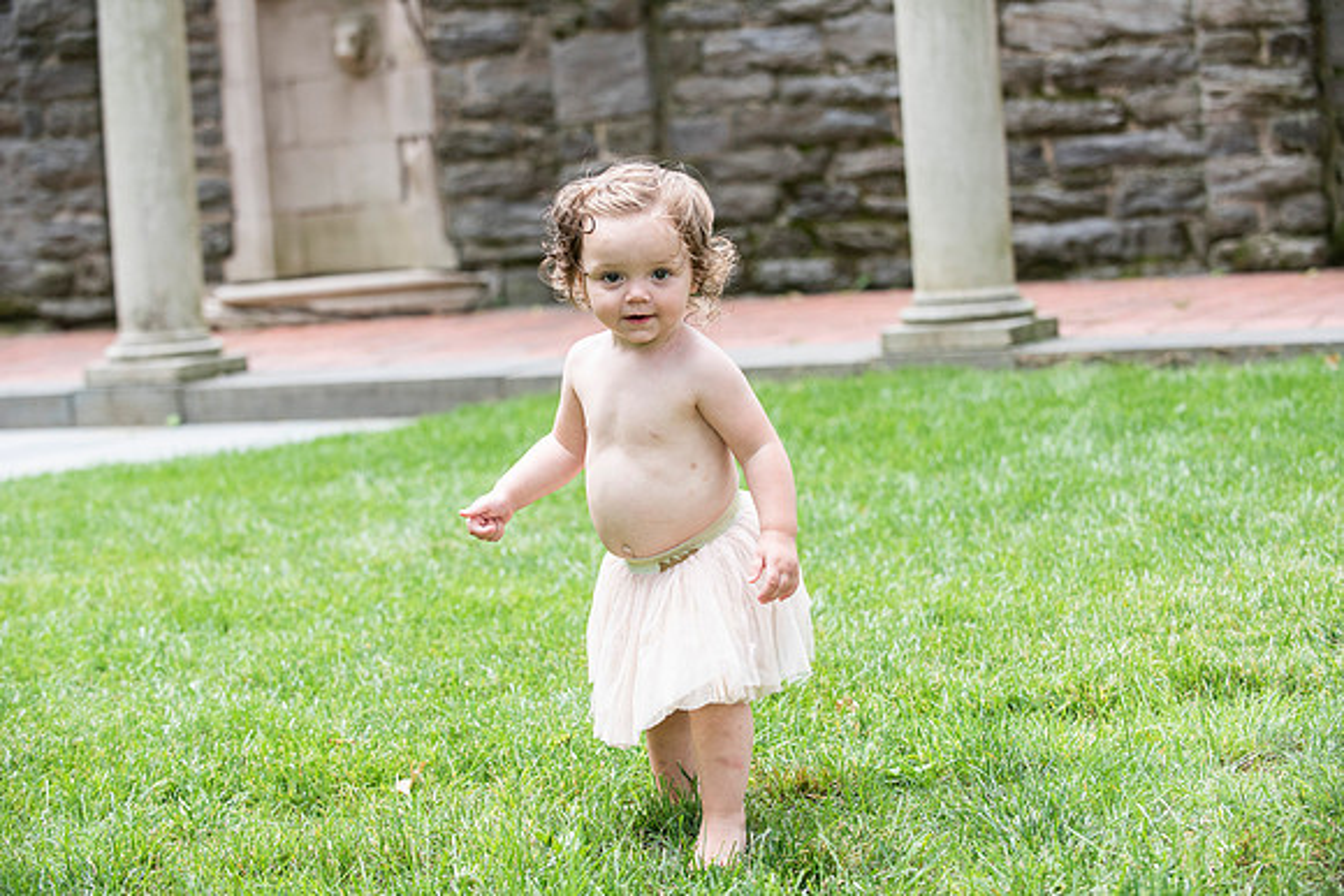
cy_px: 448
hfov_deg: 26.0
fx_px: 2913
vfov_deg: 17.5
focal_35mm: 78
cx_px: 672
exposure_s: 1/1000
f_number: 4
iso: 640
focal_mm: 78
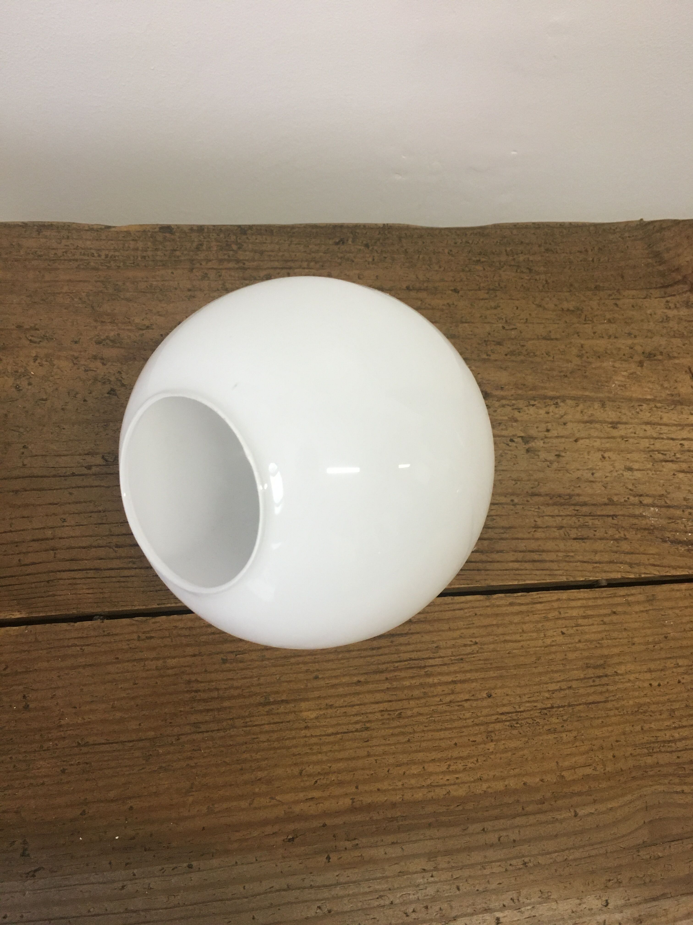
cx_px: 346
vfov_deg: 61.7
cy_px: 462
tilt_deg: -62.8
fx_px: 774
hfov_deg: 48.2
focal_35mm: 29
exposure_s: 1/33
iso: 160
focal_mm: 4.15
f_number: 2.2
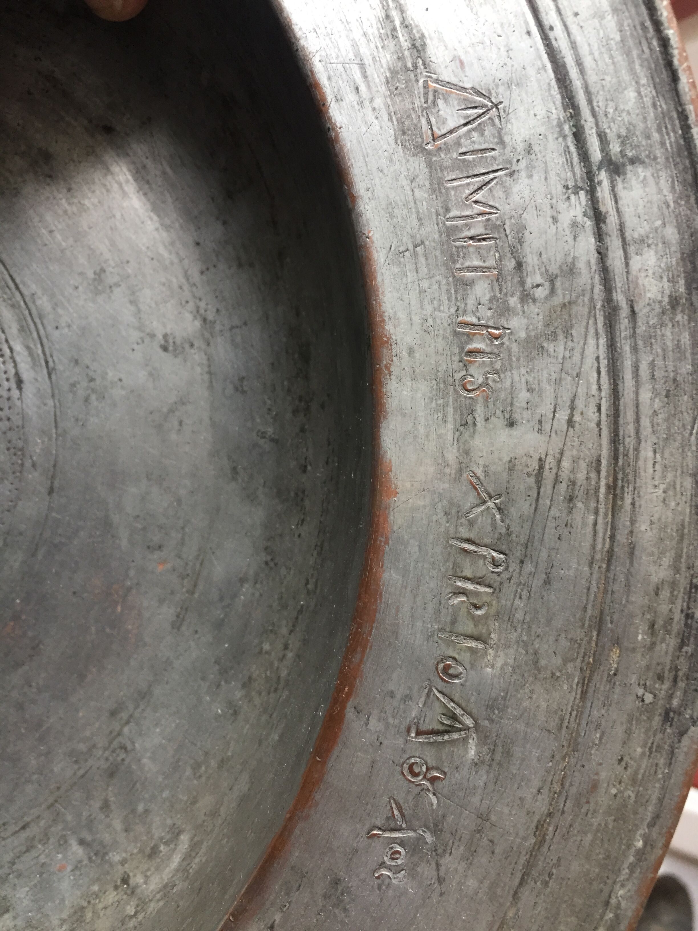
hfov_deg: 48.2
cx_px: 349
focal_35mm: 29
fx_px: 780
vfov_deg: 61.7
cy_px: 466
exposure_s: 1/33
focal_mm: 4.15
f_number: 2.2
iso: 160
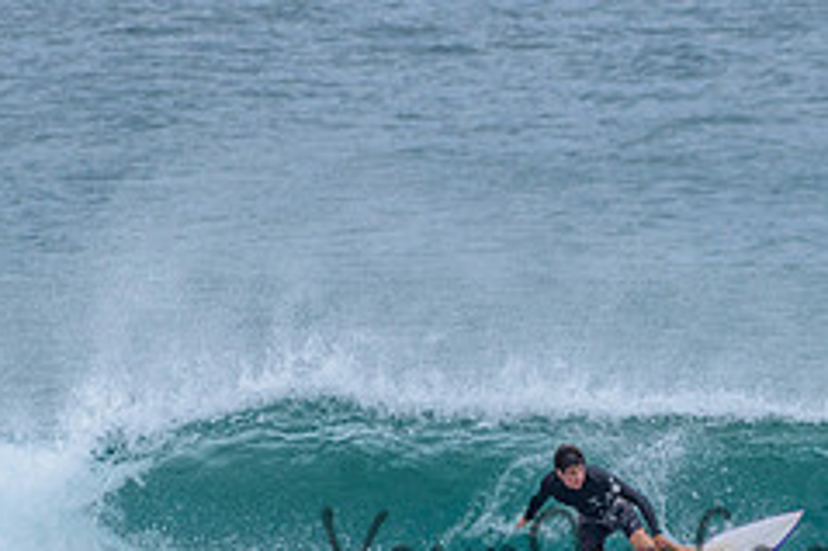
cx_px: 652
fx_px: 34176
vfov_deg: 0.9
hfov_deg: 1.4
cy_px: 514
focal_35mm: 1487
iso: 450
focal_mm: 500
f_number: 5.6
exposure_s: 1/2000
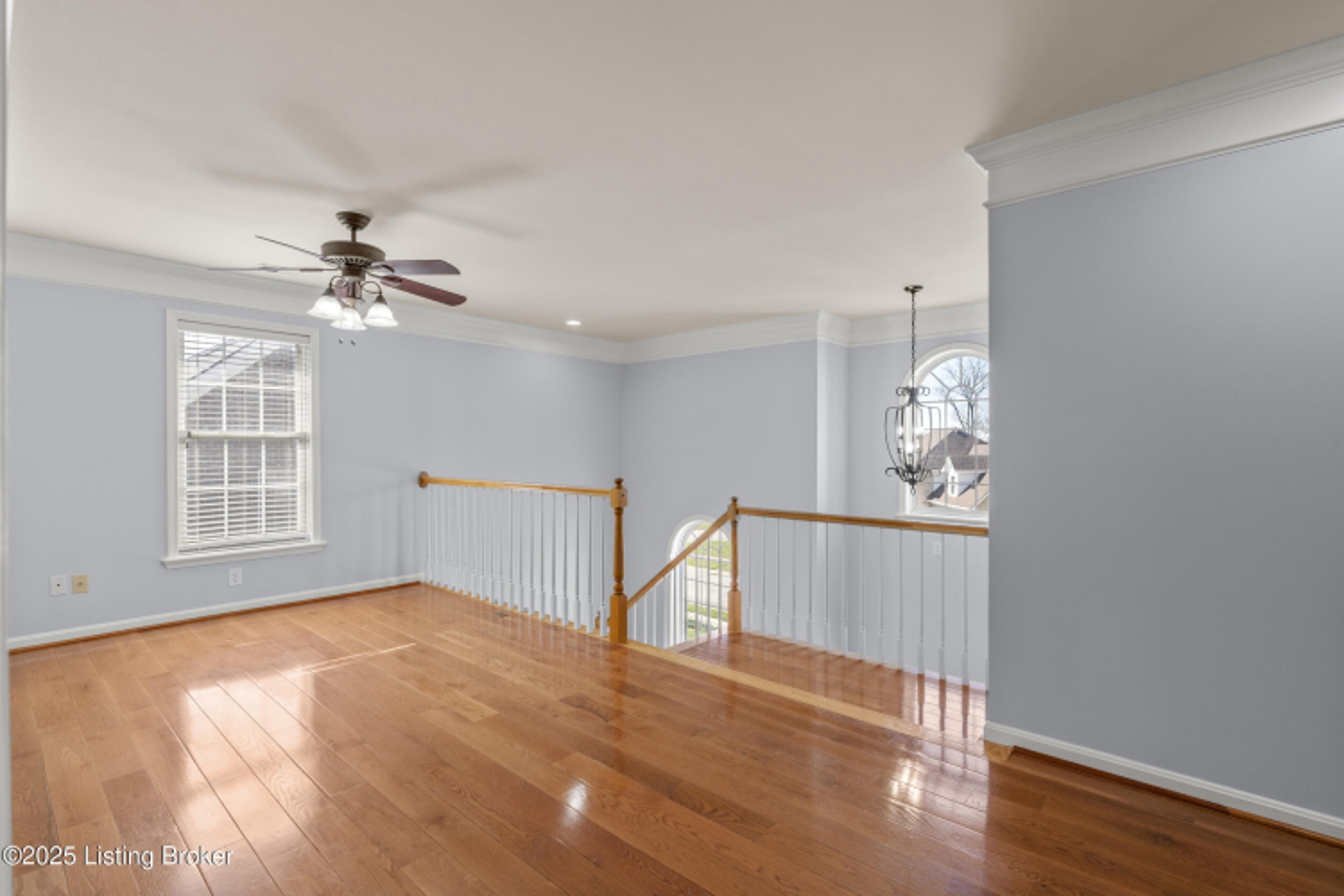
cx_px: 672
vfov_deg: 73.7
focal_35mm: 16
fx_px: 597
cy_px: 448
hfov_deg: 96.7
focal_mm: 16
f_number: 9
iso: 400
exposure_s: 1/8
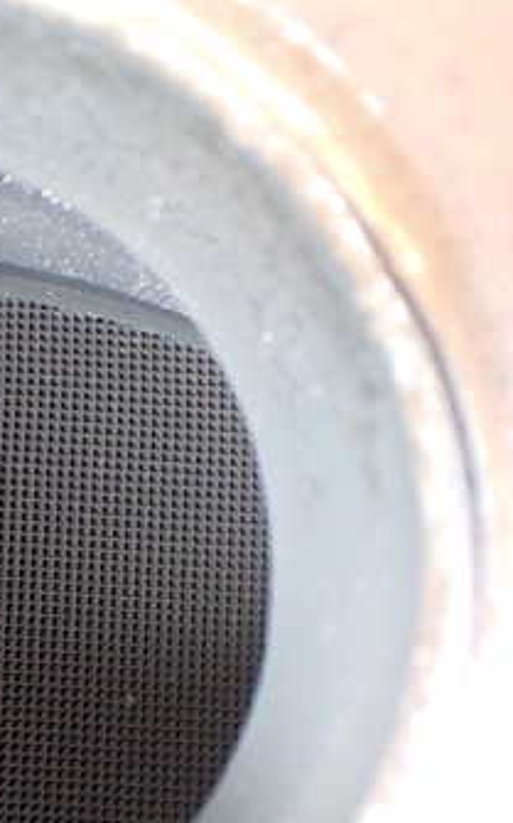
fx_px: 1277
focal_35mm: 57
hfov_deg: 20.2
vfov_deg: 35.3
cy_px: 550
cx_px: -204
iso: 800
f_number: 2.3
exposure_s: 1/40
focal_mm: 5.4
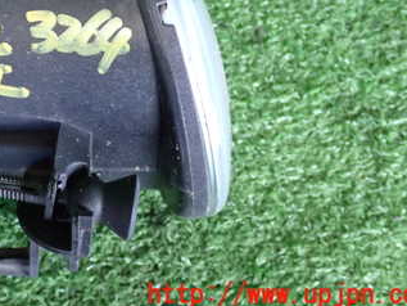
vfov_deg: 20.0
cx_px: 53
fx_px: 847
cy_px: 22
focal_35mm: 72
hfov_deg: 26.3
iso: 1000
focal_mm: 6.83
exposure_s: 1/80
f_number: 2.7
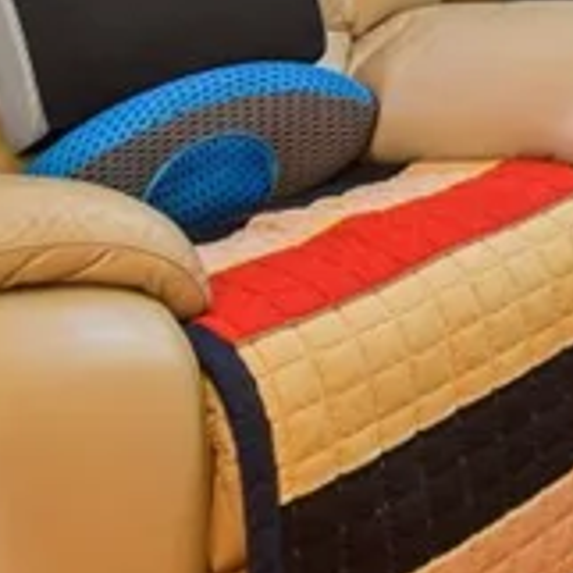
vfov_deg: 18.2
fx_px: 1517
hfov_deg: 13.9
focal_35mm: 81
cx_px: 1424
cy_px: -368
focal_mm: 10
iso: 400
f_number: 8
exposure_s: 1/2
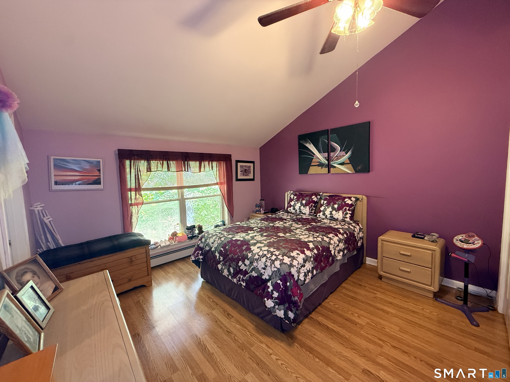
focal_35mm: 14
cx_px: 255
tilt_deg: -4.8
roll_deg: +1.5
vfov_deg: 85.7
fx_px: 206
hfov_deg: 102.1
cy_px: 191
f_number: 2.2
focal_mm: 2.22
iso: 500
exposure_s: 1/120
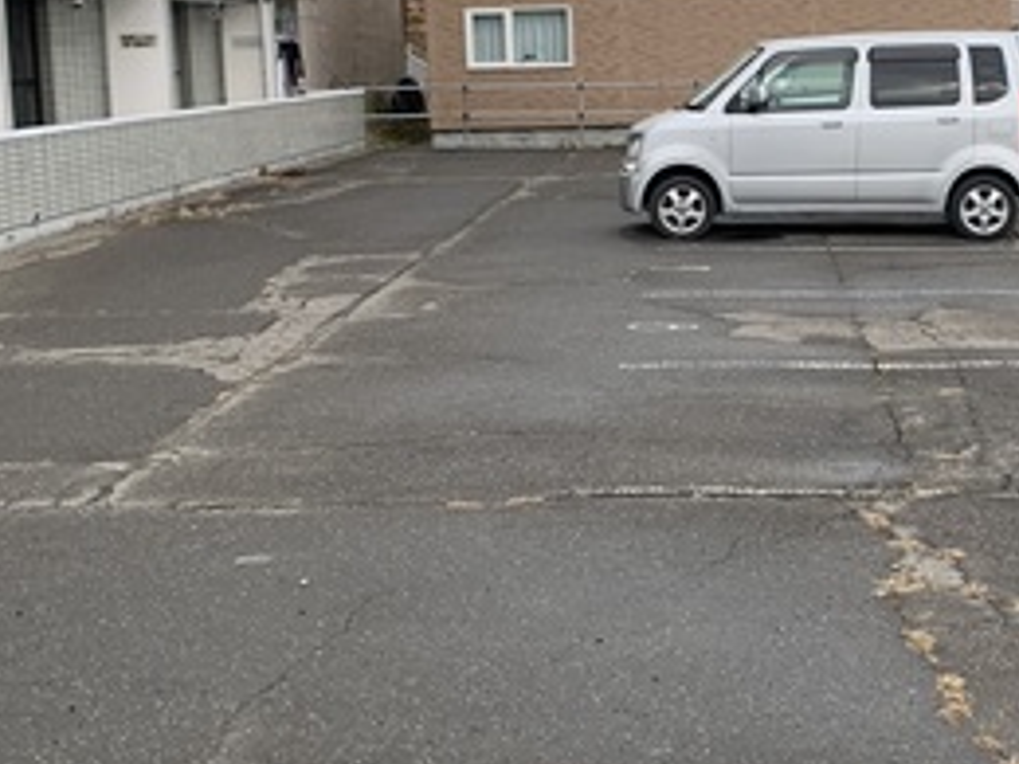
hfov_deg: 31.9
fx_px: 1766
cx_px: 698
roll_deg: +2.7
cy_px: 266
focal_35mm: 60
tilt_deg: -5.7
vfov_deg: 24.3
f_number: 1.8
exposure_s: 1/121
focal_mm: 4.25
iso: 80
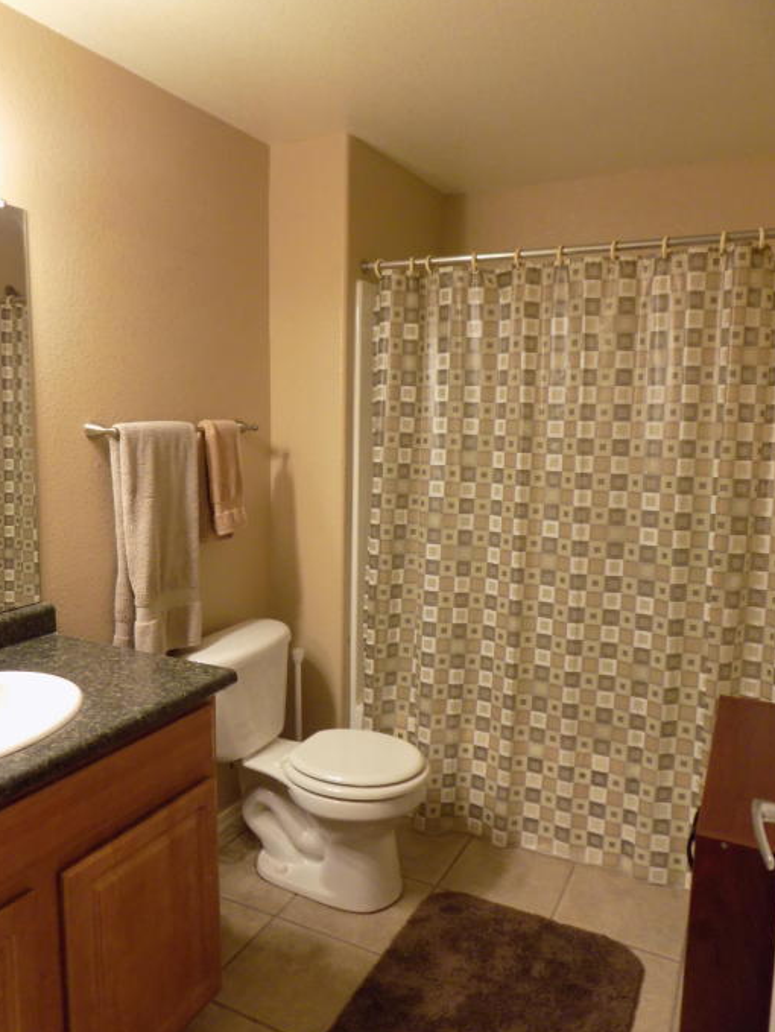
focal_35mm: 26
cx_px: 356
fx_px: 775
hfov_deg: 53.0
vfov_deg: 67.3
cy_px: 526
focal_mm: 4
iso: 280
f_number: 3.1
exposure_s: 1/30
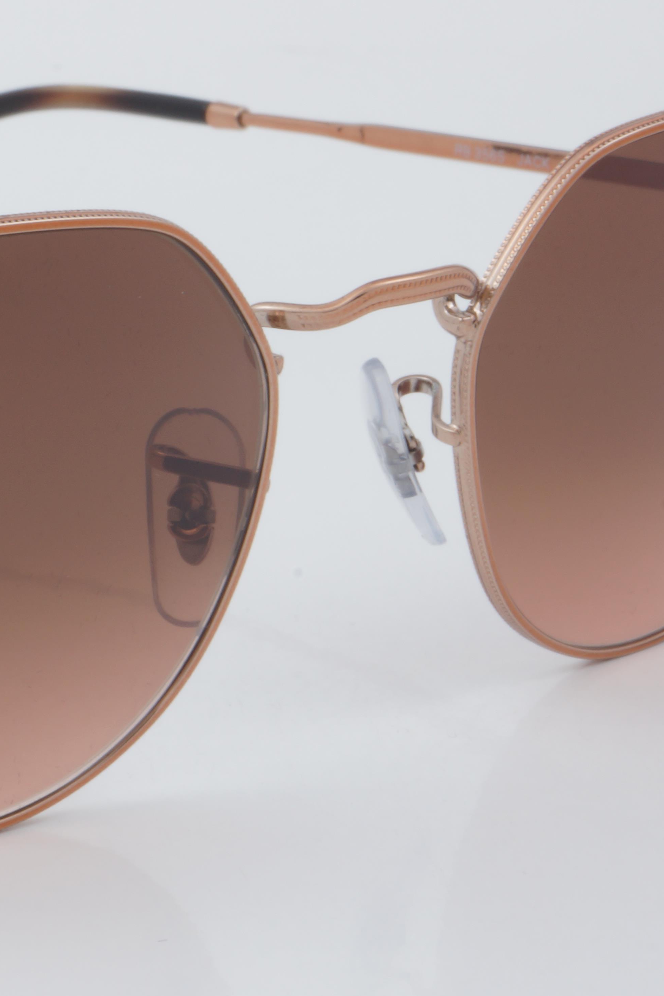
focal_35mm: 153
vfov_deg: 13.4
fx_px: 4232
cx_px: -118
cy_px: 469
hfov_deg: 8.9
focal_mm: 50
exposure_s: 1/3
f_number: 32
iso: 100
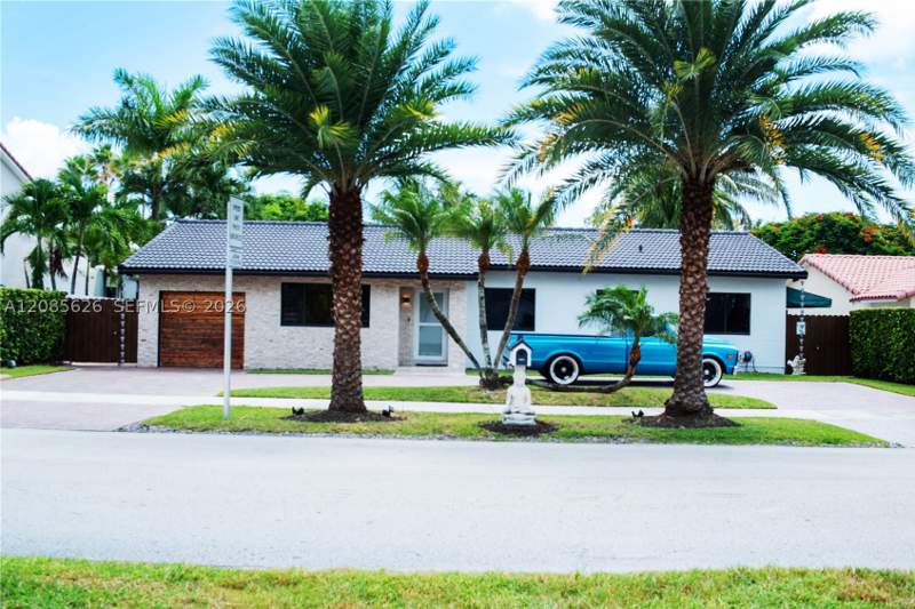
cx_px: 458
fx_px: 889
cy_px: 304
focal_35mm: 35
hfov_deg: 54.4
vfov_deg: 37.8
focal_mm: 35
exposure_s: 1/200
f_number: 8
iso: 400
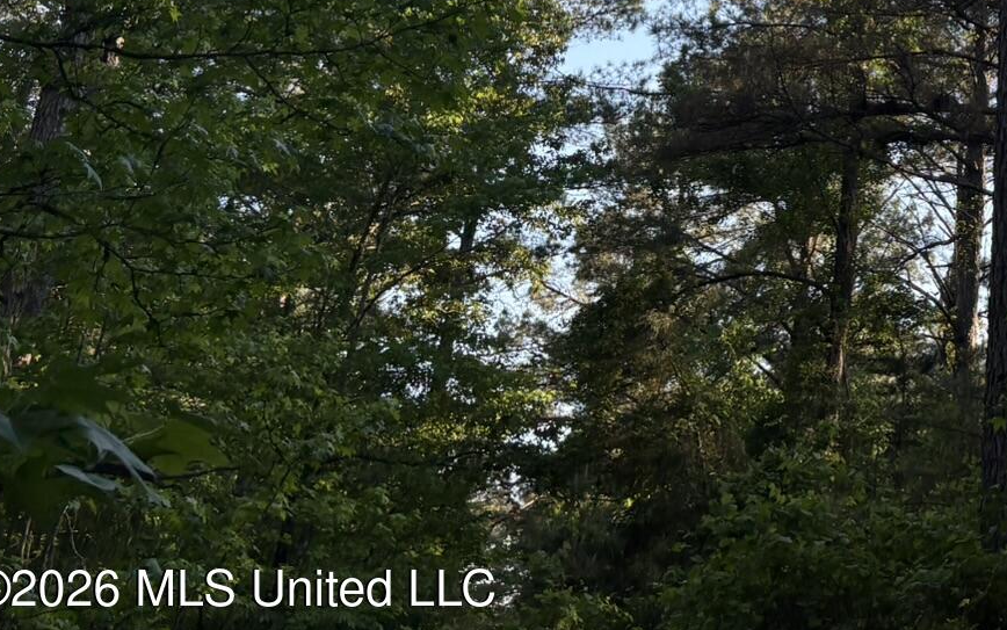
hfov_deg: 28.2
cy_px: -222
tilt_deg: +28.4
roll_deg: +0.5
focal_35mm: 65
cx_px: 1154
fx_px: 1784
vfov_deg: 18.4
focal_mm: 5.96
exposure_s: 1/629
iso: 50
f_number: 1.6
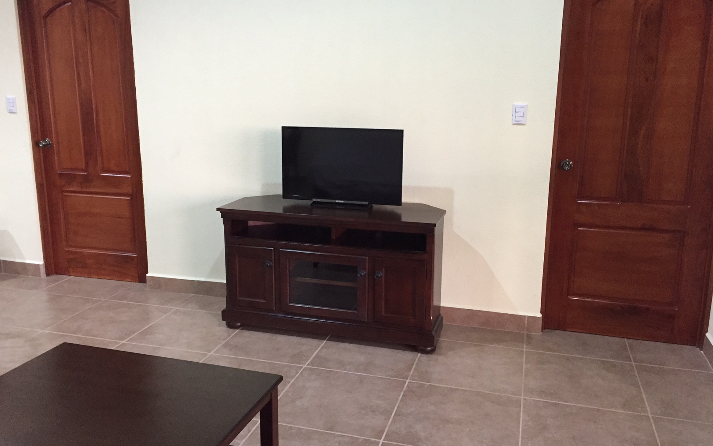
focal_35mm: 31
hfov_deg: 61.2
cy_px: 217
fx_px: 602
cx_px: 355
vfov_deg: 40.6
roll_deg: -2.1
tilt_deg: -12.1
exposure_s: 1/20
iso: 250
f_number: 2.2
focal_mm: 4.15
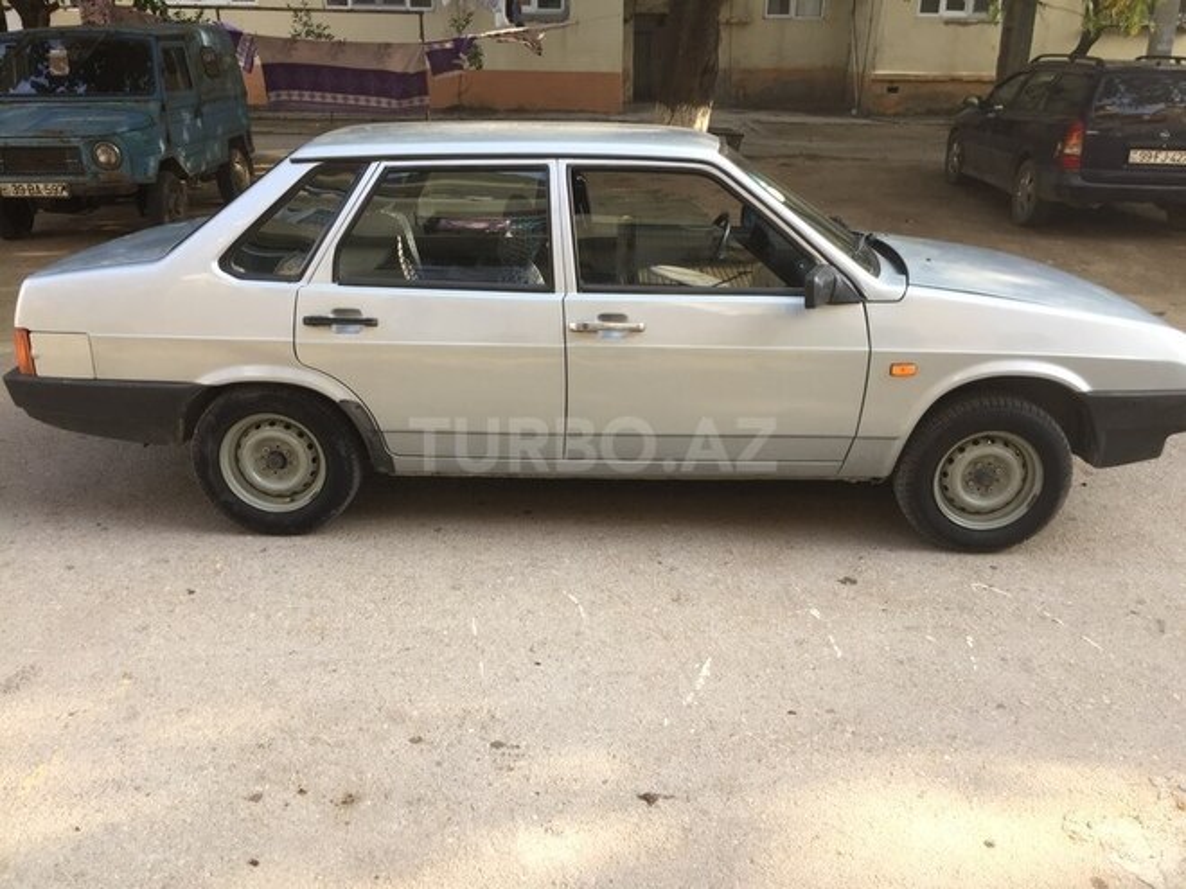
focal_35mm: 29
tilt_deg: -22.7
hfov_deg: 61.7
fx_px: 994
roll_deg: -1.8
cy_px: 444
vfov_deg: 48.2
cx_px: 593
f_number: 2.2
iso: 32
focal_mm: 4.15
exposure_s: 1/144
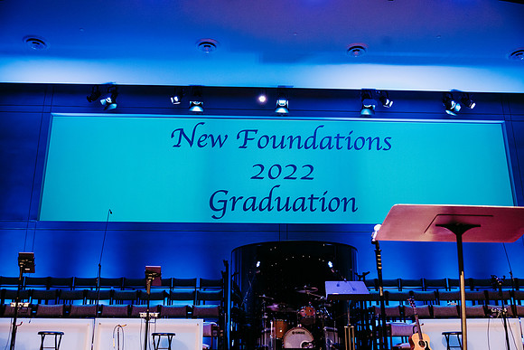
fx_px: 510
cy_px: 175
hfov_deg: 54.4
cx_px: 262
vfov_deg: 37.9
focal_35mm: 35
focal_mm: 35
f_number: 4
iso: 2500
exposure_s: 1/200
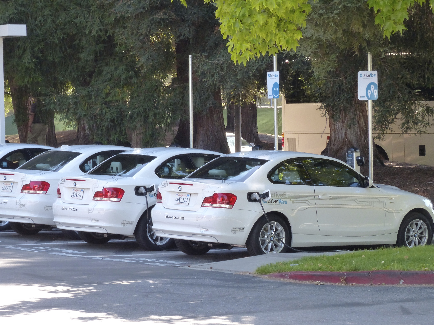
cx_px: 217
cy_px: 162
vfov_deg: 11.0
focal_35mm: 135
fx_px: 1693
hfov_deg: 14.6
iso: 400
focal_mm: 24.3
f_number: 8
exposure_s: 1/40
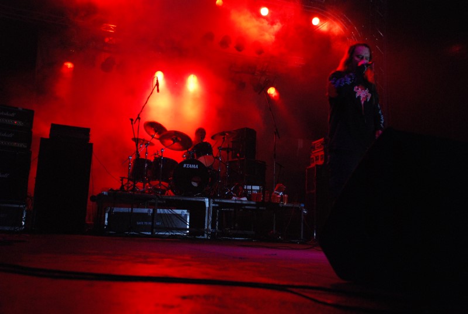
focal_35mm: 36
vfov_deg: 37.0
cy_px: 157
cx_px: 234
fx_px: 469
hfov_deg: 53.1
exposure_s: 1/45
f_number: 3.8
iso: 1600
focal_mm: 24
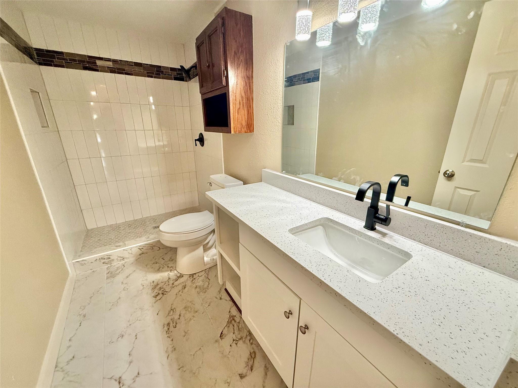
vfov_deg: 85.7
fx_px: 209
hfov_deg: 102.1
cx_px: 259
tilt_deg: -18.0
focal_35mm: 14
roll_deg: -0.1
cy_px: 194
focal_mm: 2.22
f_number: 2.2
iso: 160
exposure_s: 1/120
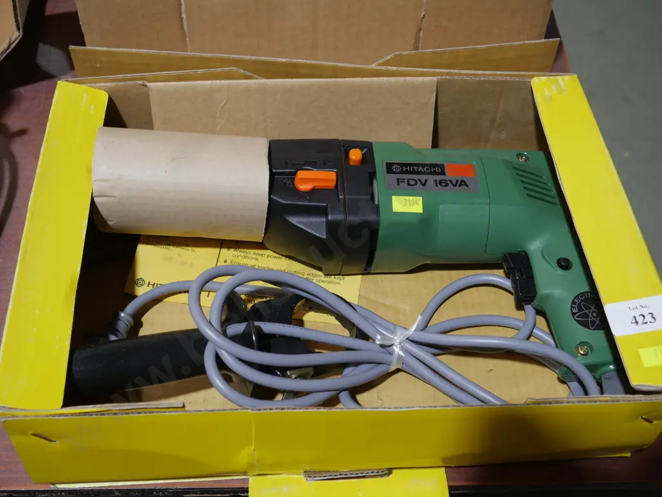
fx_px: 804
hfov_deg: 44.8
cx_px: 331
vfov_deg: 34.4
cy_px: 248
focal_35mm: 42
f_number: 4.6
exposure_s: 1/60
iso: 320
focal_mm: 21
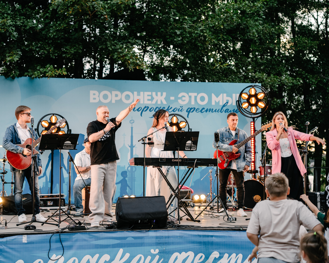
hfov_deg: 25.8
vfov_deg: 20.8
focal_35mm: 74
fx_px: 716
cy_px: 132
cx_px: 132
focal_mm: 65.3
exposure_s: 1/200
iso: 640
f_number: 2.8
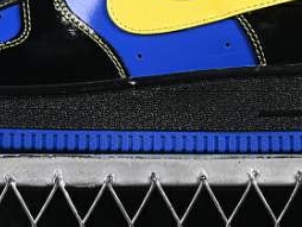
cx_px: 128
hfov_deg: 9.5
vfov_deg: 7.1
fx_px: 1808
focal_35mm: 207
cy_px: -25
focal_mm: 50
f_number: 7.1
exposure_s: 1/60
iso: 160
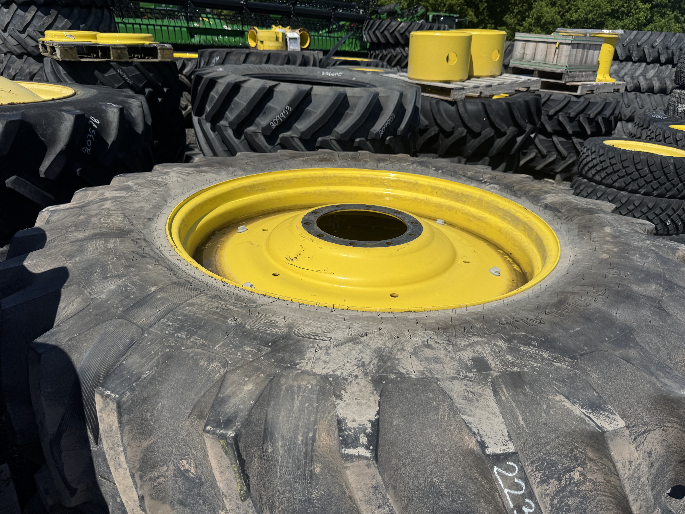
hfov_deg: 71.6
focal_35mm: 24
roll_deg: -2.1
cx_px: 342
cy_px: 257
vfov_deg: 56.8
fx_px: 475
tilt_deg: -21.9
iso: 80
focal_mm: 6.76
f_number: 1.78
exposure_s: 1/7937
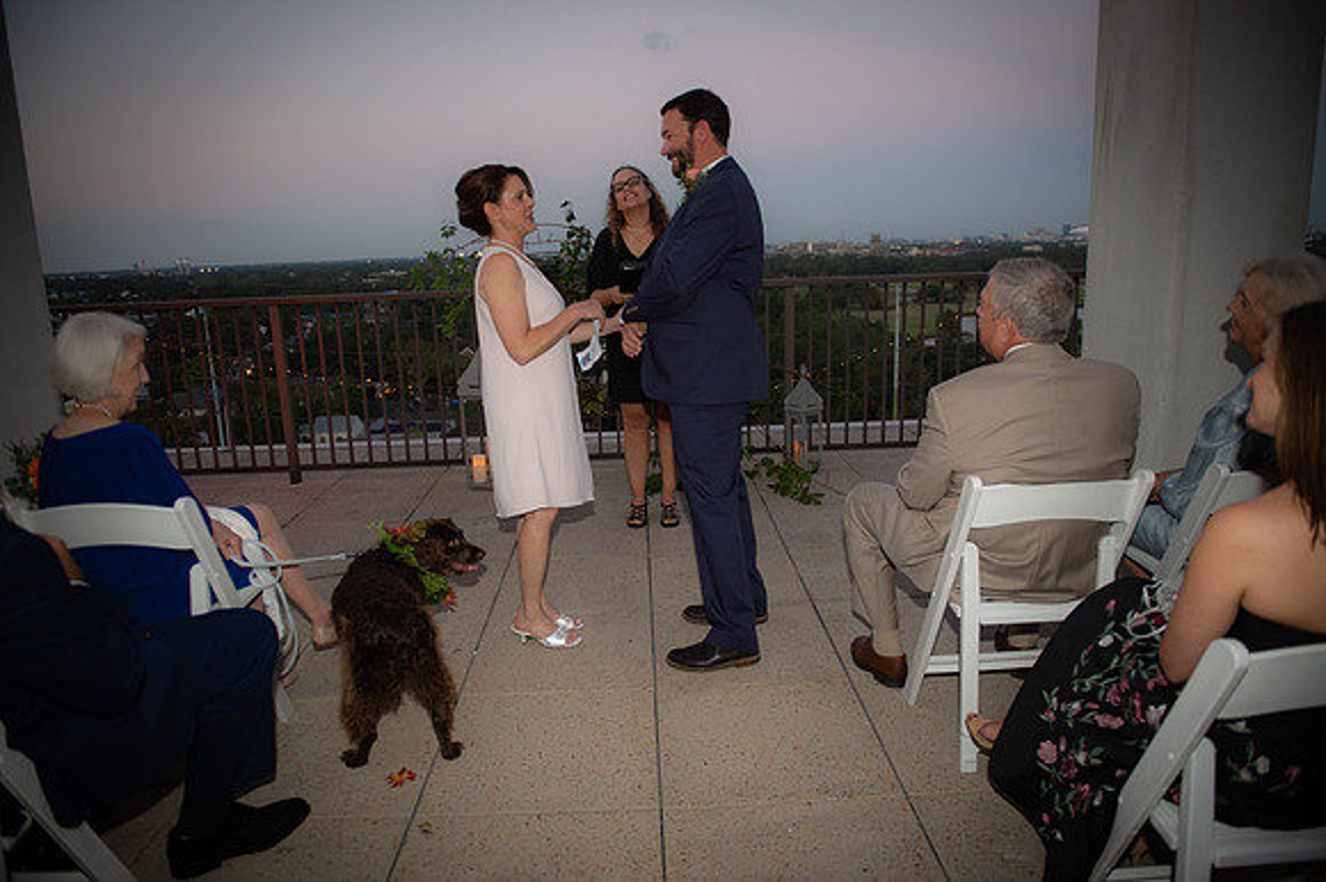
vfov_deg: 53.1
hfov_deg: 73.8
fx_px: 883
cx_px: 663
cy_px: 441
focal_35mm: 24
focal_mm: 24
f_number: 2.8
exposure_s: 1/160
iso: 800
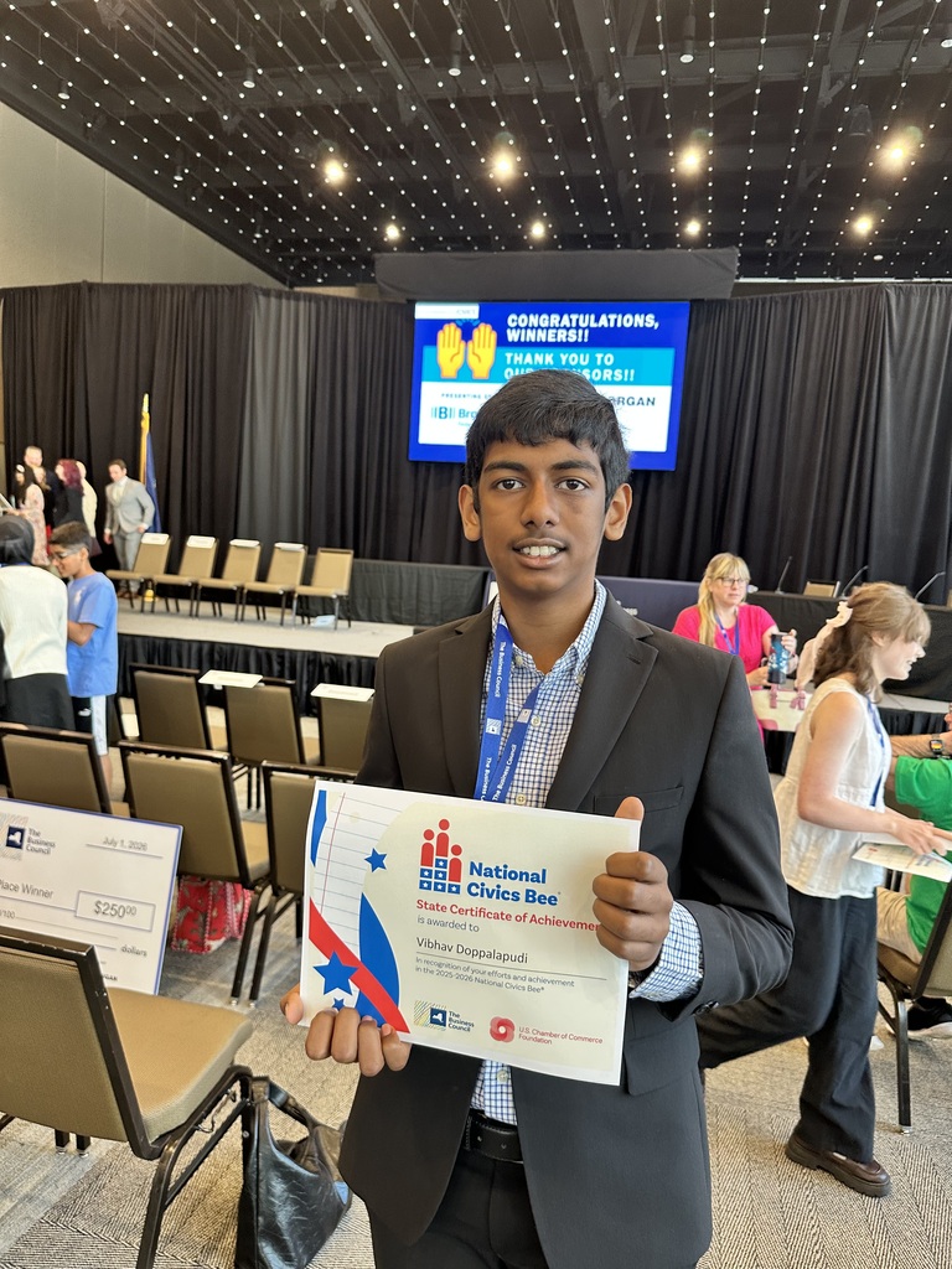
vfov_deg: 71.6
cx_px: 476
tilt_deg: -4.0
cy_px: 634
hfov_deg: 56.8
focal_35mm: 24
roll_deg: -3.9
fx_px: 880
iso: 200
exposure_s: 1/121
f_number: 1.78
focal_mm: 6.86
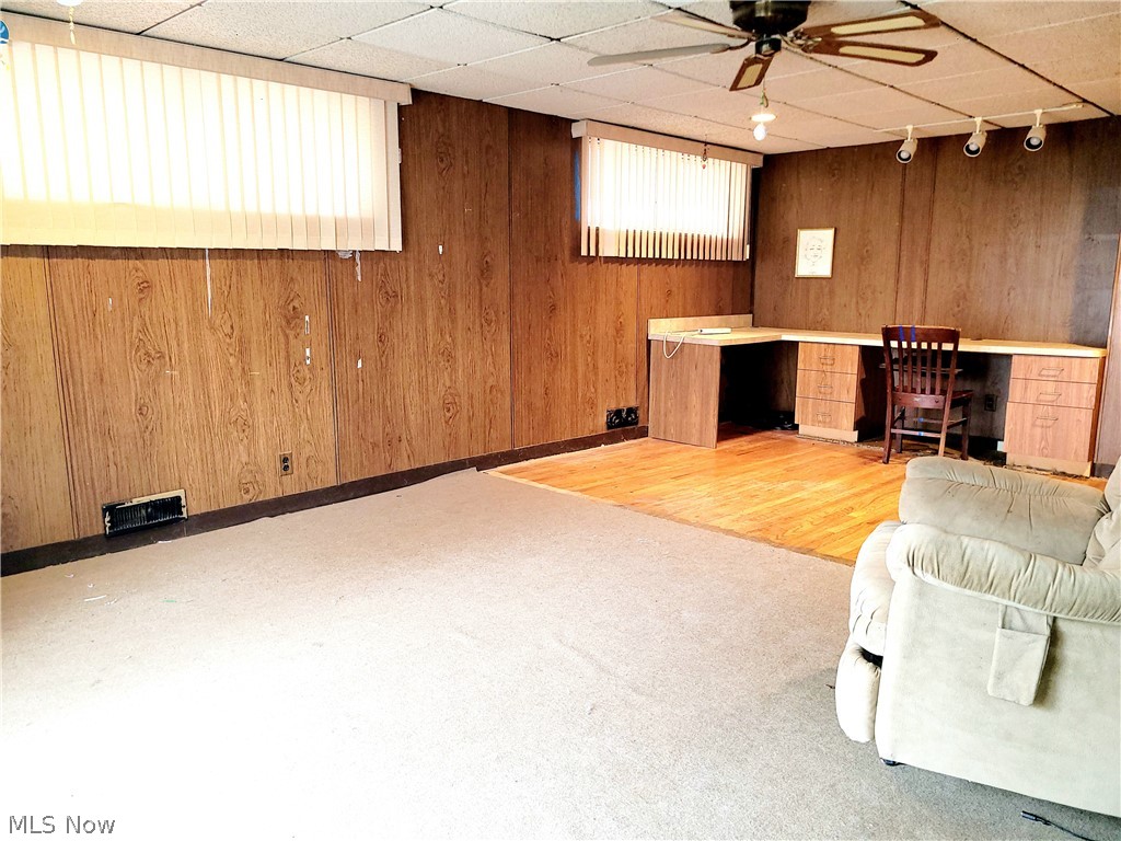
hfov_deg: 67.3
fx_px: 842
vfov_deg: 53.1
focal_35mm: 26
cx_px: 560
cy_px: 420
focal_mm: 5.4
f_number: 1.8
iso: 125
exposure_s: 1/17
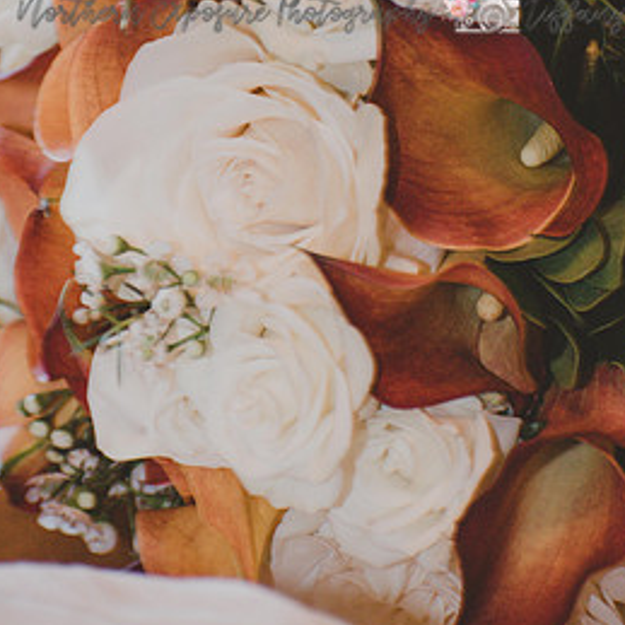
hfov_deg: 4.8
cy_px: 104
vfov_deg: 4.8
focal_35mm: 365
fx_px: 7456
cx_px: 347
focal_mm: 165
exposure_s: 1/60
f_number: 5
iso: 2500
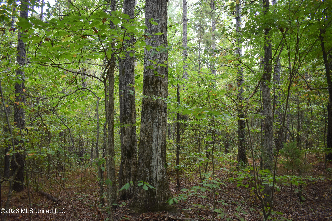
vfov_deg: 47.9
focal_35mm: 27
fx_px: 249
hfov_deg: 67.4
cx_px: 166
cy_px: 110
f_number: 3.5
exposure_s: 1/200
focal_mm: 18
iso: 800
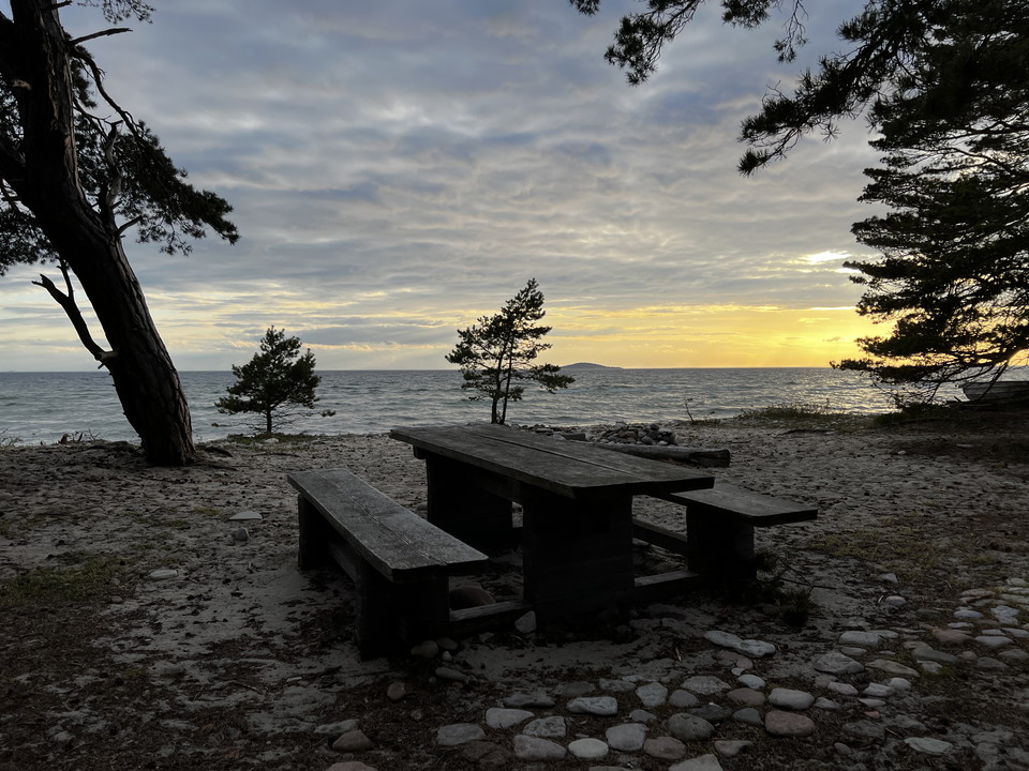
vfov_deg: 53.1
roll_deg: +1.3
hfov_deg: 67.3
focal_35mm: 26
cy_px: 386
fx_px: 773
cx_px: 514
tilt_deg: -0.7
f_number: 1.5
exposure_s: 1/1344
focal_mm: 5.7
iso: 50
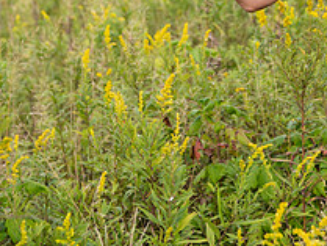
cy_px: -46
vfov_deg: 12.9
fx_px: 1059
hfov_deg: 17.5
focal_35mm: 112
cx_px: 191
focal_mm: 42
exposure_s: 1/320
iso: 80
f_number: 3.2
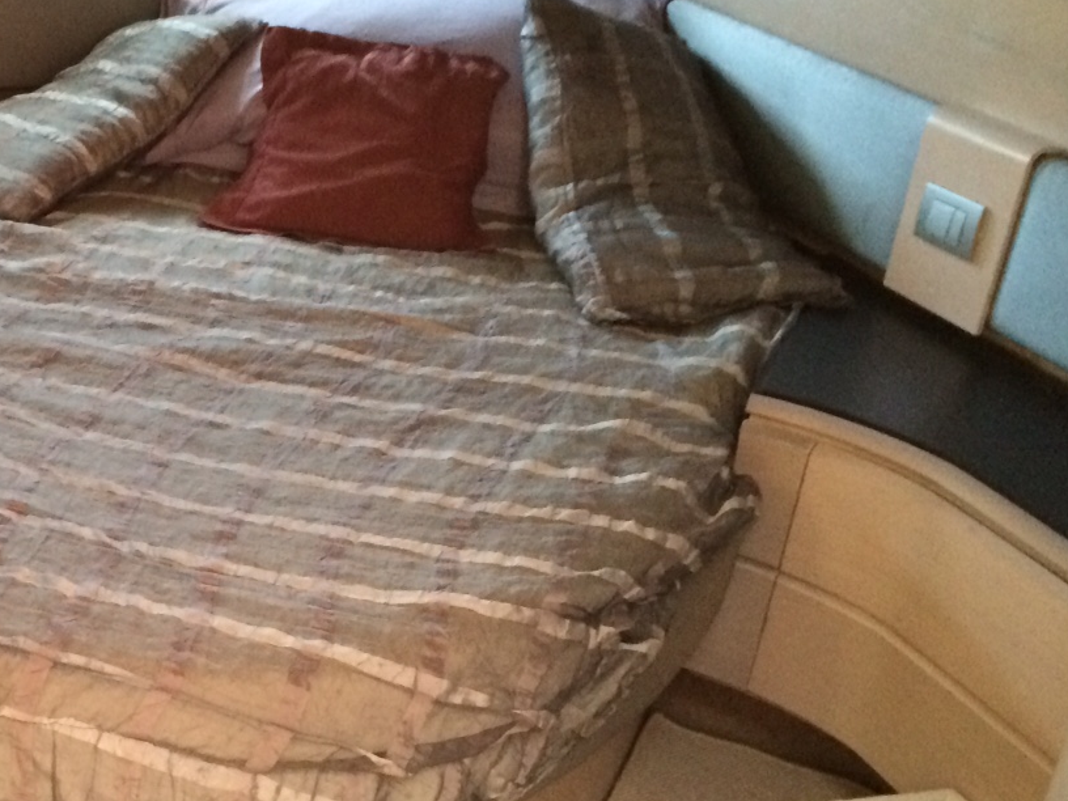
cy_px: 420
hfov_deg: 30.3
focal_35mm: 60
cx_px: 38
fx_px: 1851
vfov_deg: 24.4
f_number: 2.2
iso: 320
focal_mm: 4.12
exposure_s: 1/24
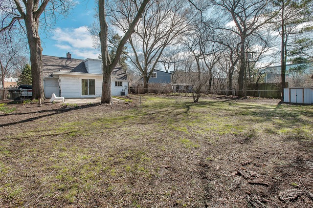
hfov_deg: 93.3
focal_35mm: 17
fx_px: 148
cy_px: 104
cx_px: 156
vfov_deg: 70.4
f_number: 8
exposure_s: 1/500
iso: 200
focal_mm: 17
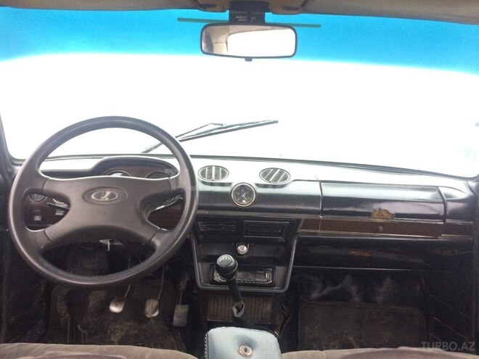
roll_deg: -2.3
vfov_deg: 48.2
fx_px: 401
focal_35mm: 29
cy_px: 180
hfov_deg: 61.7
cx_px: 240
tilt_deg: -5.4
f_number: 2.2
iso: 160
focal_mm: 4.15
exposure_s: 1/33
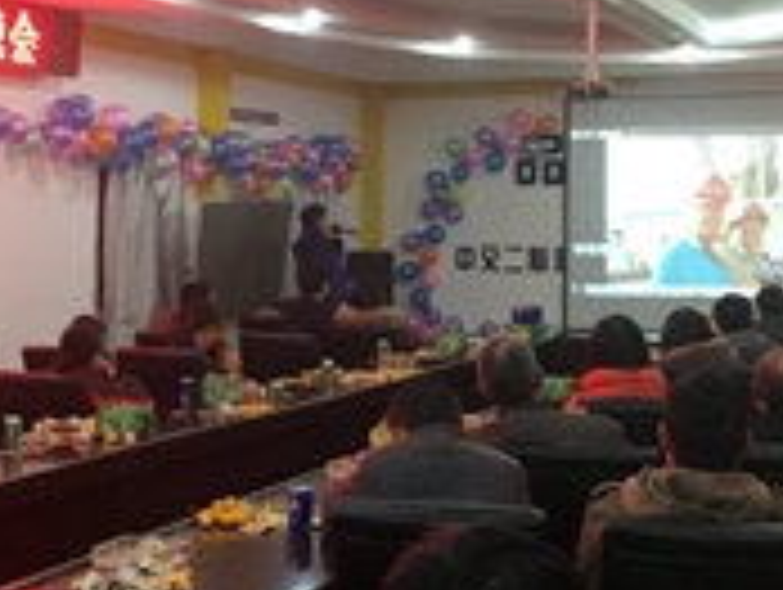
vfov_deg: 19.7
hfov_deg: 25.8
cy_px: 257
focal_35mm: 75
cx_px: 248
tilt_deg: -2.5
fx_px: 1699
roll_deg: -0.5
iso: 200
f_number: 2.2
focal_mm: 4.15
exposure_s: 1/25
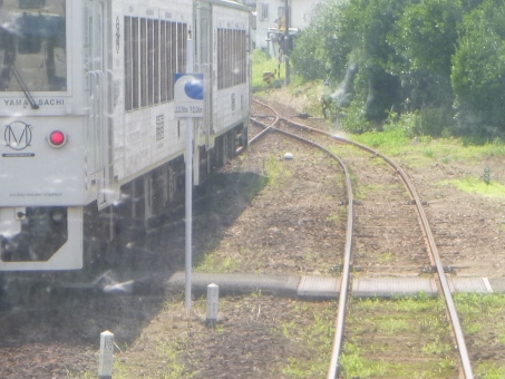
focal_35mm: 192
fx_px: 2802
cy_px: 221
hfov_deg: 10.3
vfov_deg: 7.7
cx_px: 145
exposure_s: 1/100
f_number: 5.7
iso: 100
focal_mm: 15.3
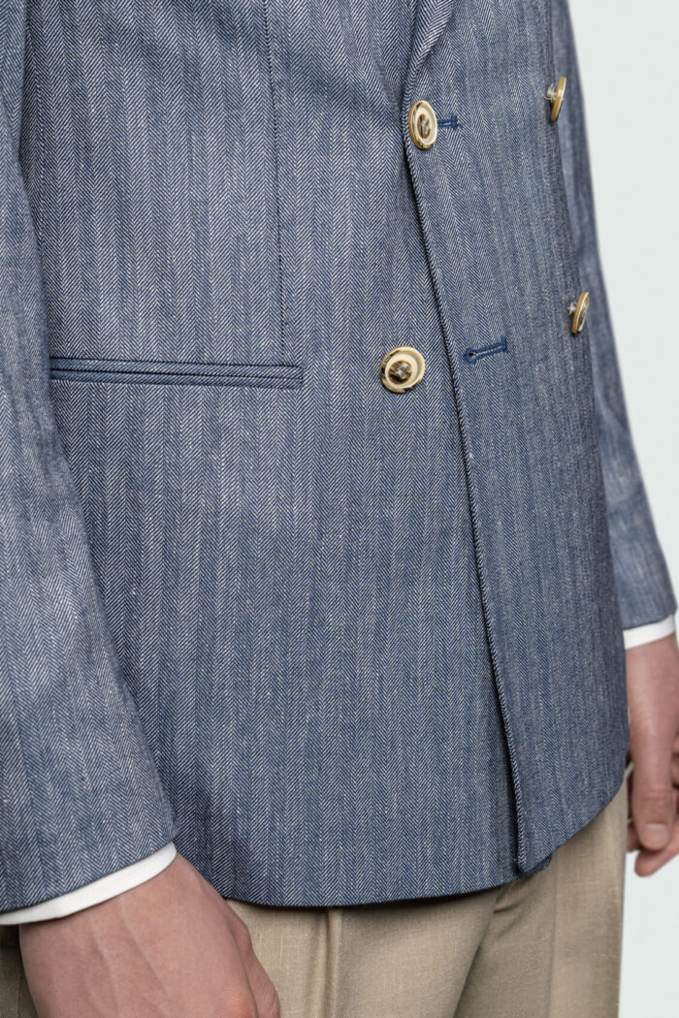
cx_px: 340
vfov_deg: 42.7
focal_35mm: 46
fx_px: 1301
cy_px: 509
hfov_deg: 29.2
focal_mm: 31
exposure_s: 1/100
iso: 100
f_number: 4
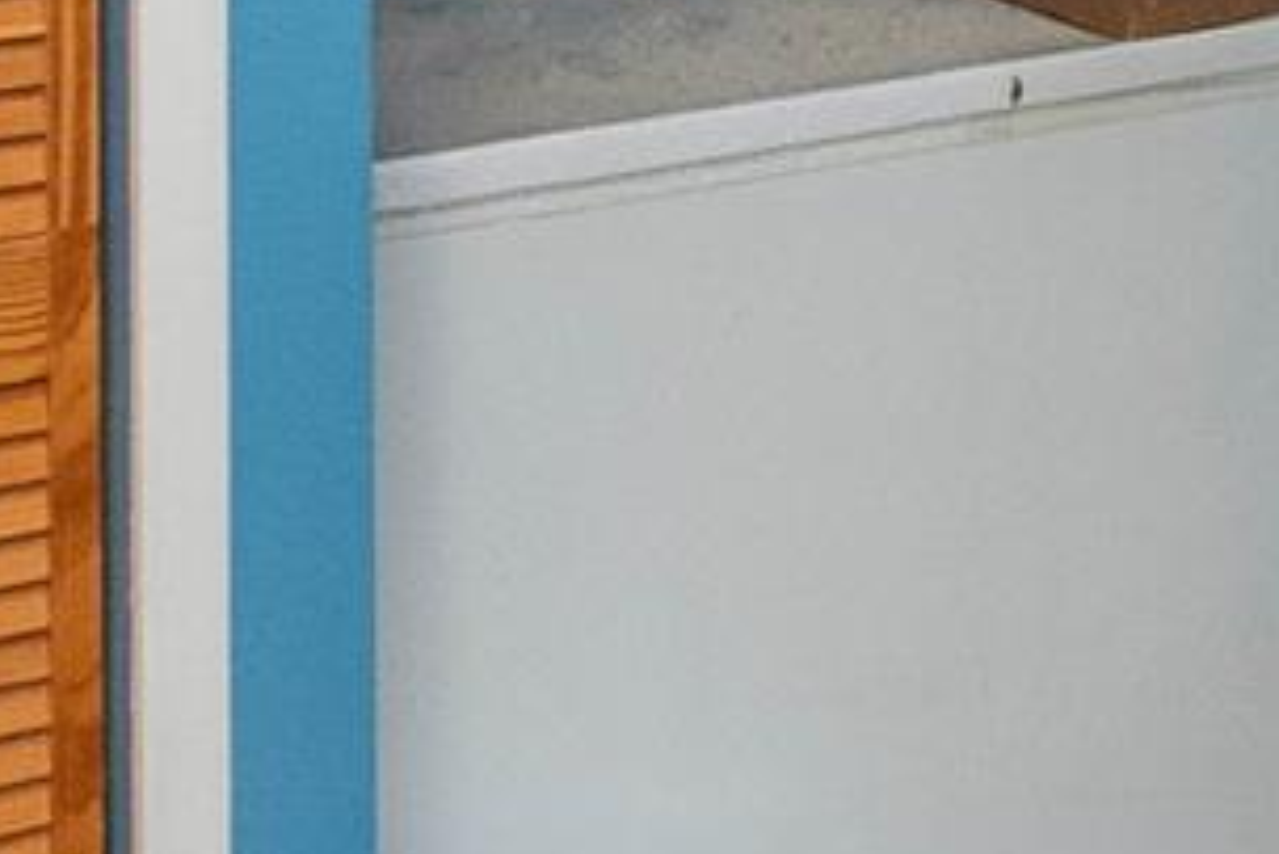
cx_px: 1359
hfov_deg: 19.5
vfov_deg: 13.0
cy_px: -351
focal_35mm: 101
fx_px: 3590
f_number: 5.6
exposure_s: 1/60
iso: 3600
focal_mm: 10
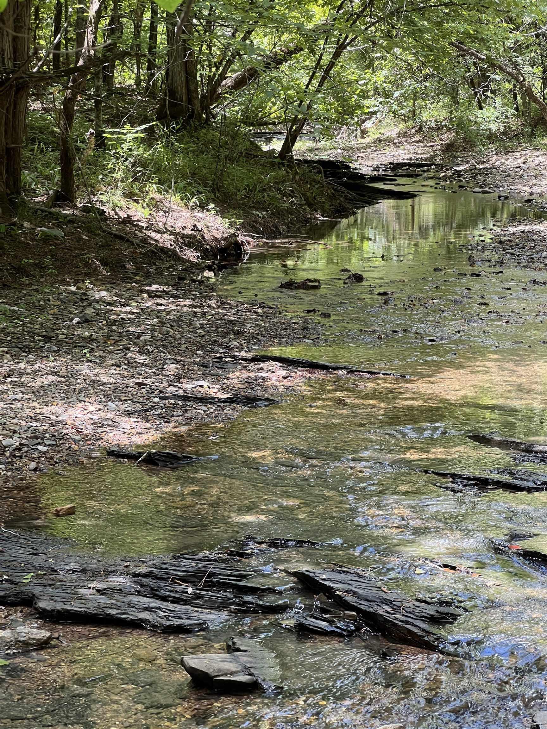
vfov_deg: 25.3
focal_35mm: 77
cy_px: 364
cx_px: 274
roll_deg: +0.1
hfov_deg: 19.1
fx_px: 1622
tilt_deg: -8.7
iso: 80
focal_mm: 9
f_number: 2.8
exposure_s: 1/121
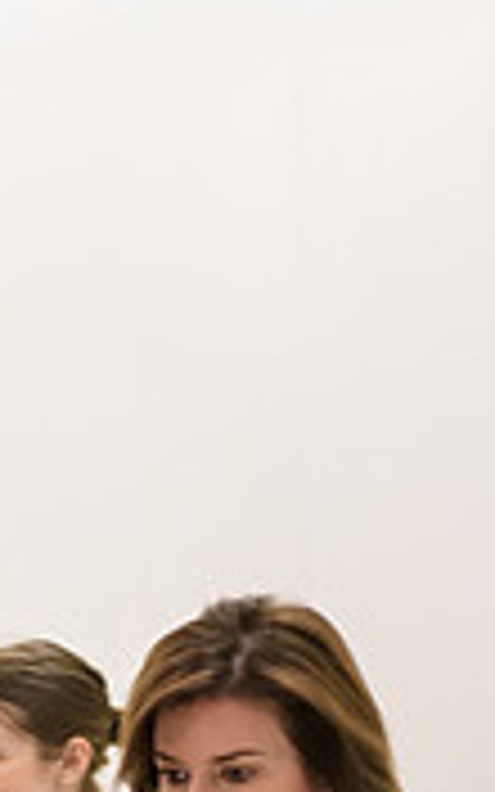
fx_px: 5072
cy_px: 830
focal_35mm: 235
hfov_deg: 5.6
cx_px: 22
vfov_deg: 8.9
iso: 1600
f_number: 3.2
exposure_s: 1/125
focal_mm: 70
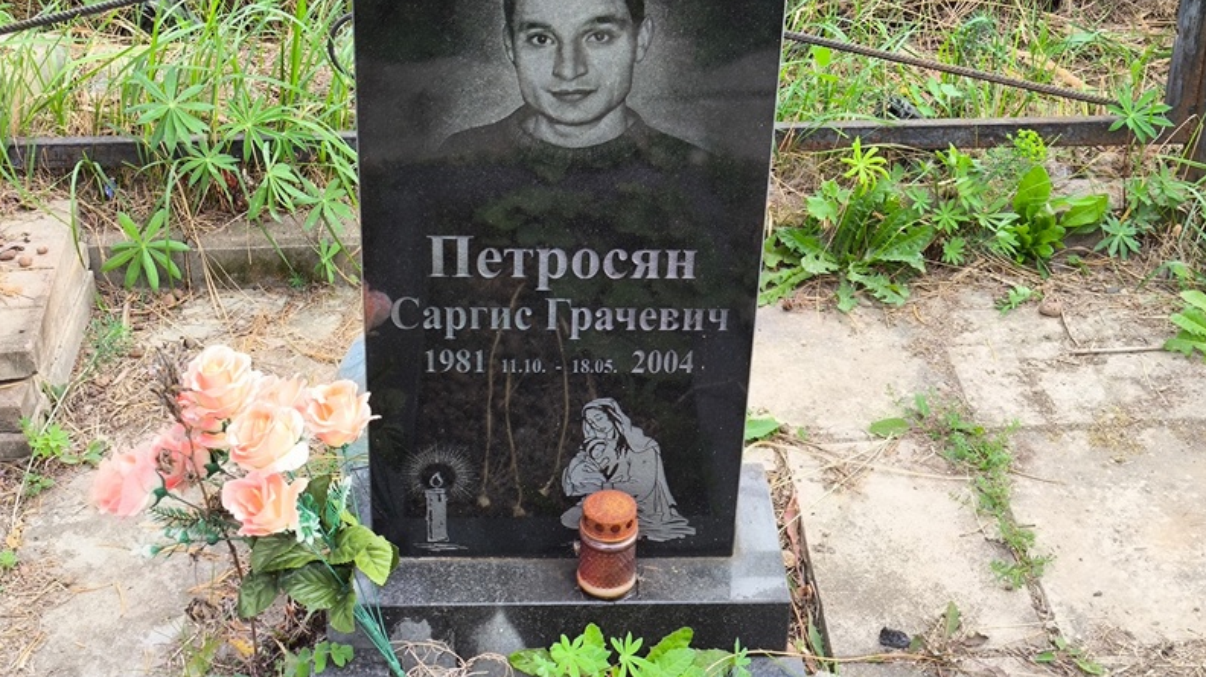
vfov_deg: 21.7
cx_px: 607
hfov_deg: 37.9
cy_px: 230
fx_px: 1758
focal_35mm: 55
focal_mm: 4.71
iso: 50
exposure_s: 1/140
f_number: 1.7
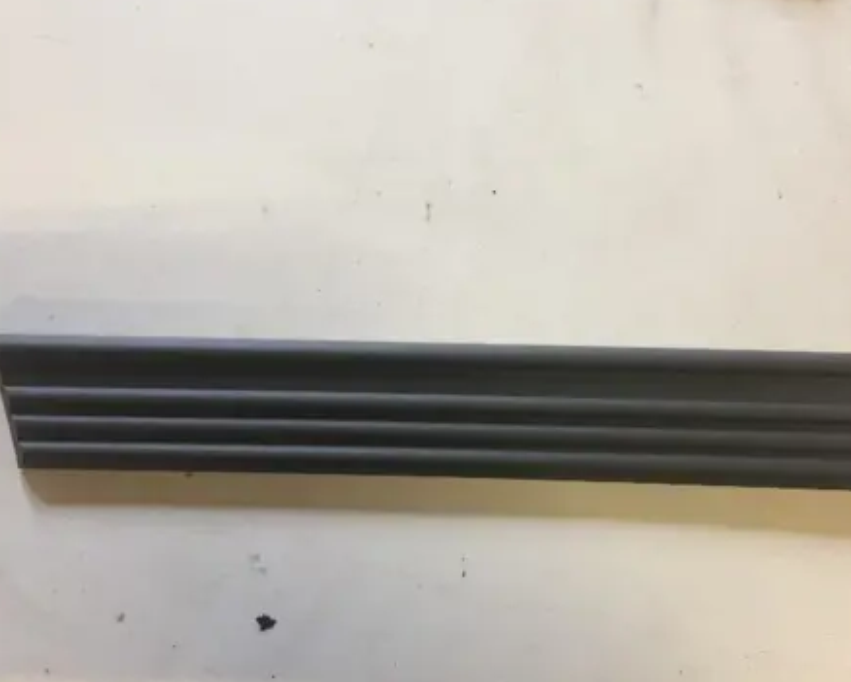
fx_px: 781
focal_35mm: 31
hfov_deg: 57.1
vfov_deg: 47.2
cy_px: 336
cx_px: 445
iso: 200
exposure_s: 1/33
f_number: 2.2
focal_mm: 4.15
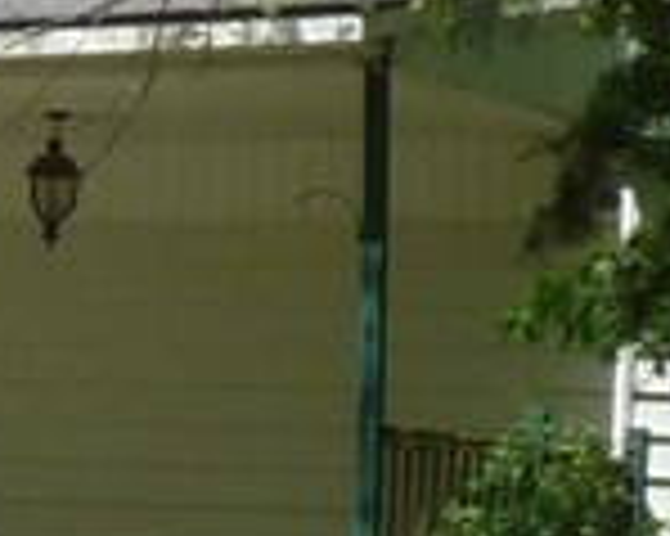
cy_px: 486
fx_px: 5172
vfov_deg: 5.9
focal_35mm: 261
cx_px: -1075
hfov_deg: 6.9
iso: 100
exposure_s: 1/250
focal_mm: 4.8
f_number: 5.6
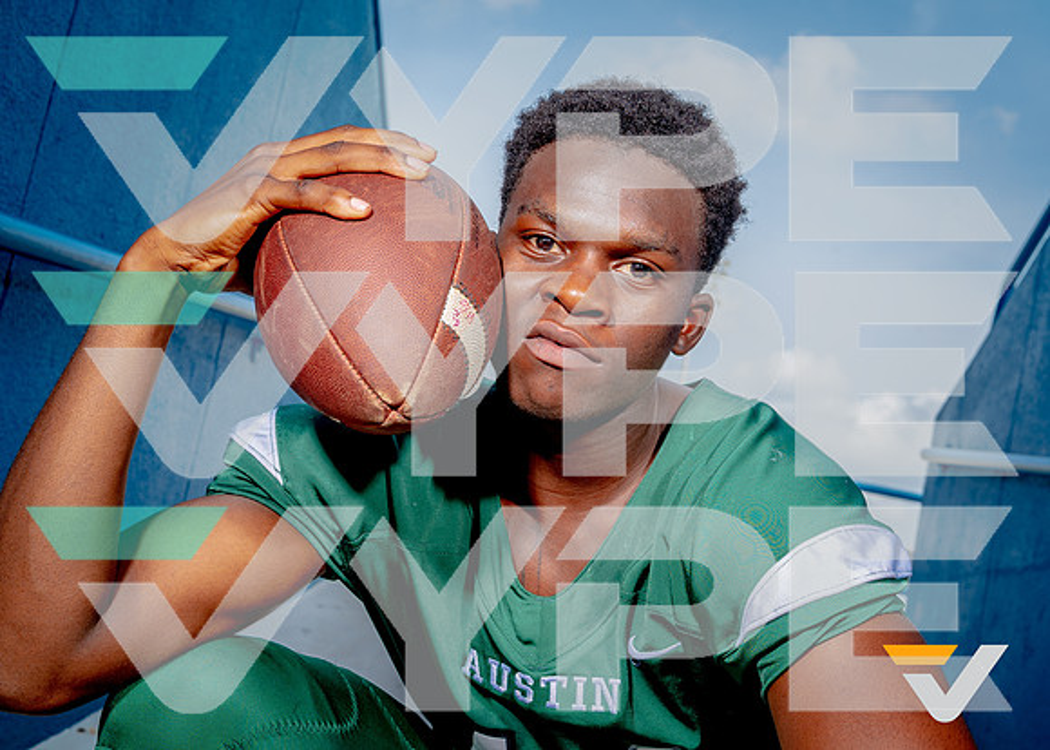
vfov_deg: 28.1
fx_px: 1498
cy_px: 375
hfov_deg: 38.6
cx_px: 561
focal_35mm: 50
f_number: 9.5
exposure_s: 1/125
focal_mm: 48
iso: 100
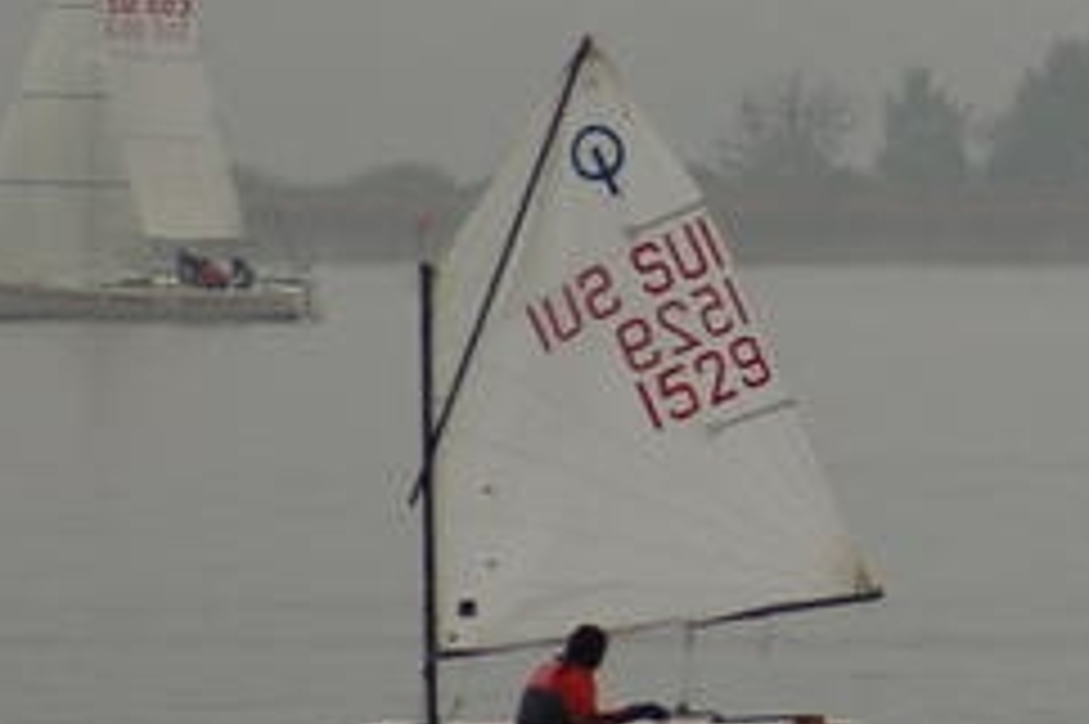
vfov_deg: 1.7
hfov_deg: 2.5
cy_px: 124
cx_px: 2218
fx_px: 24908
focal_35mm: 824
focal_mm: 130
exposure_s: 1/500
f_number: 5.6
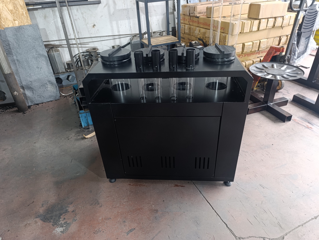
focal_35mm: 23
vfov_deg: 59.0
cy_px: 120
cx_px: 160
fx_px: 212
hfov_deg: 73.9
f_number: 1.6
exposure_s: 1/50
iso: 1250
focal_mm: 6.14
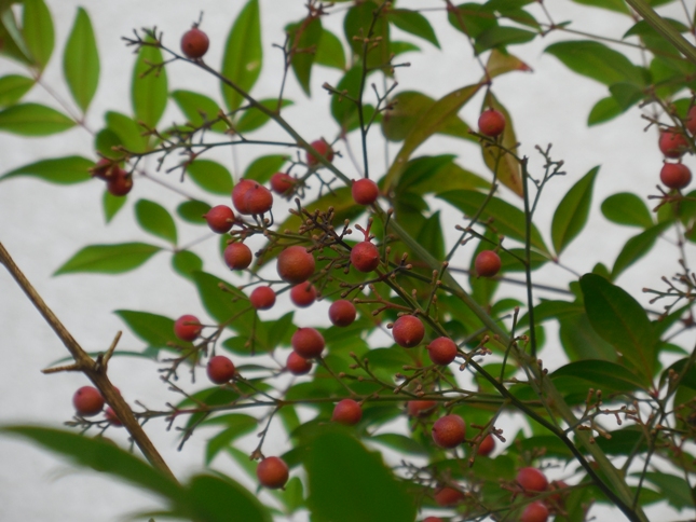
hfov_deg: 7.7
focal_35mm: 256
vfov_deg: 5.8
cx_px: 348
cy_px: 261
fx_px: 5148
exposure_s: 1/60
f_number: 6
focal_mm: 46.1
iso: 125
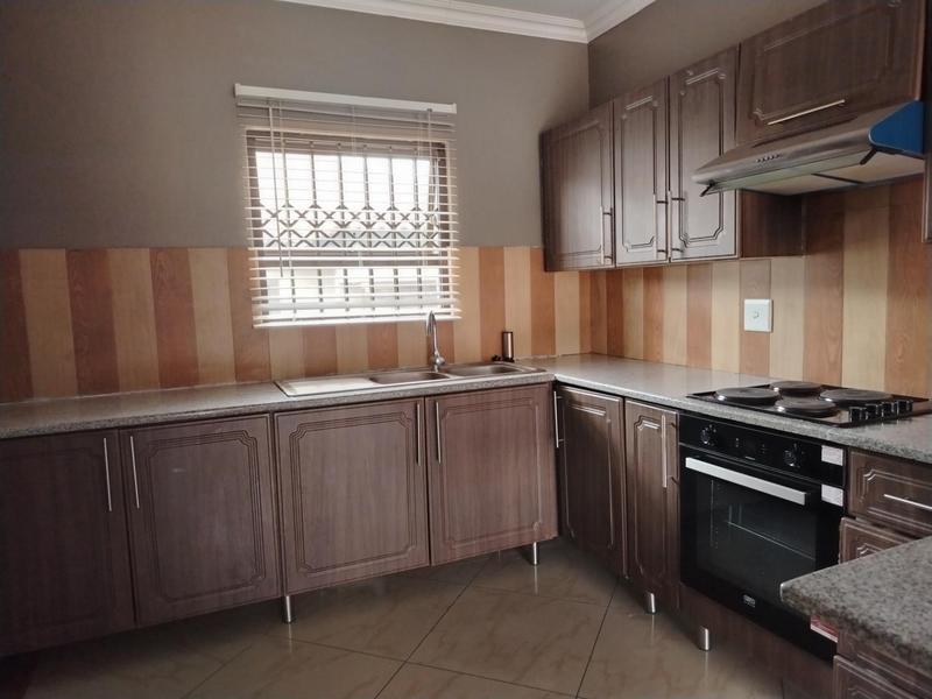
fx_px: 646
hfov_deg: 71.6
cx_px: 466
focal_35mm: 24
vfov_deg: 56.8
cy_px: 350
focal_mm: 5.25
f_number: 1.75
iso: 1156
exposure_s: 1/25
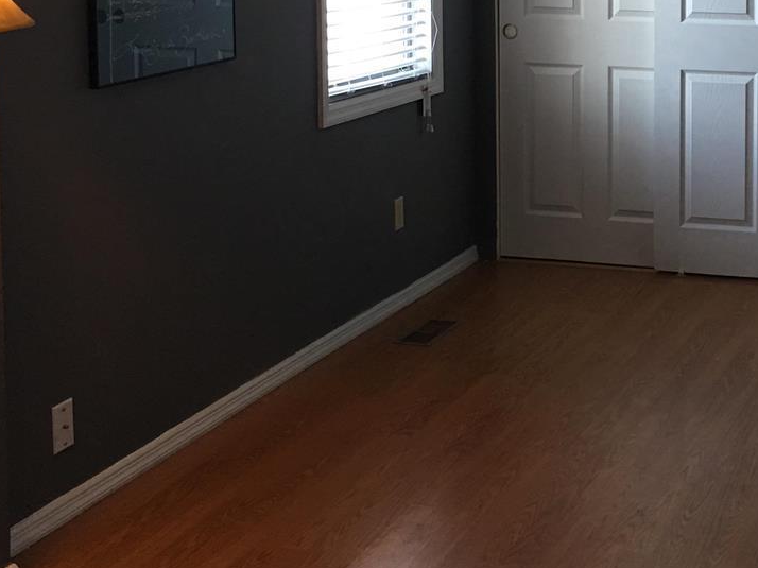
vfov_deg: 21.9
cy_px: 22
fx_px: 1423
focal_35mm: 65
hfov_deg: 28.8
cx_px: 670
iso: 50
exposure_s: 1/15
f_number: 2.2
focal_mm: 4.15
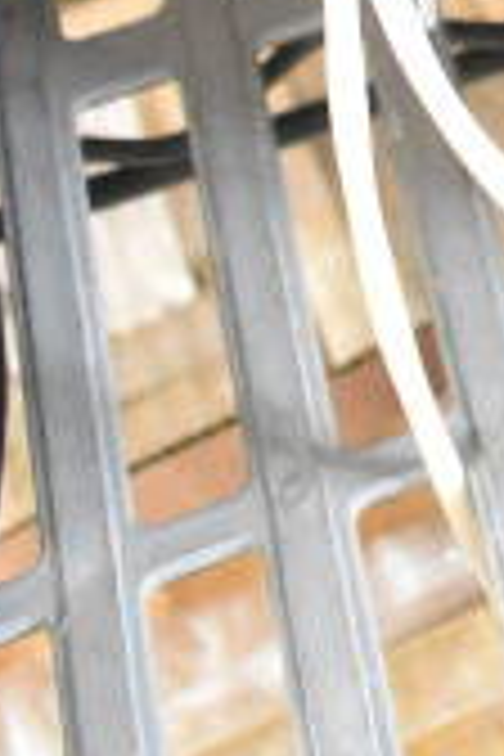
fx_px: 3087
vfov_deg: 12.7
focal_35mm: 147
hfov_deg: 8.5
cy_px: -603
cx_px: 1192
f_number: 3.5
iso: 5000
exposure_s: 1/30
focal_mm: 18
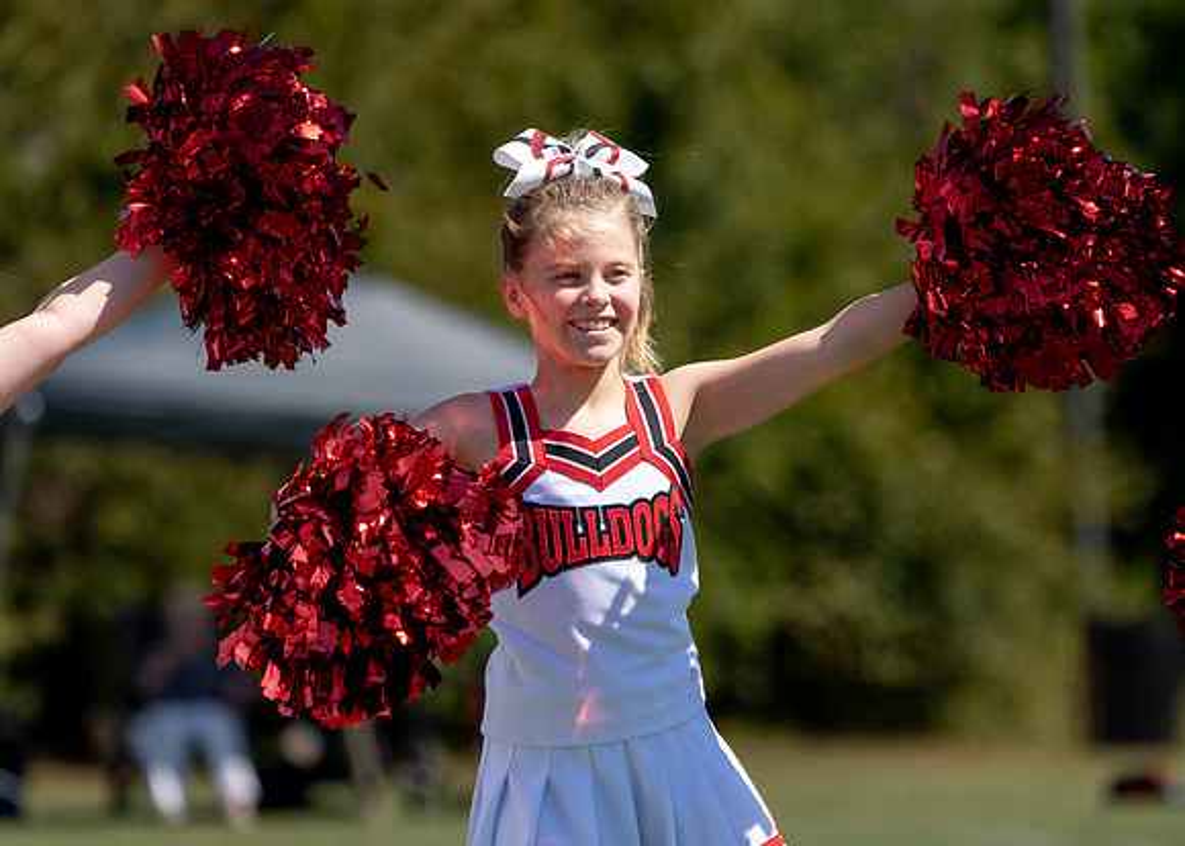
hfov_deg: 5.0
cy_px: 428
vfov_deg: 3.5
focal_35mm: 407
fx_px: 13692
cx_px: 696
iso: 200
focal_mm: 294
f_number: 5.6
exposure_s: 1/1250
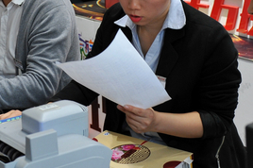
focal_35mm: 108
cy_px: -8
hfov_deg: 18.8
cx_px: 48
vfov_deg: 12.5
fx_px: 758
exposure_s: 1/100
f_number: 4
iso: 800
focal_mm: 34
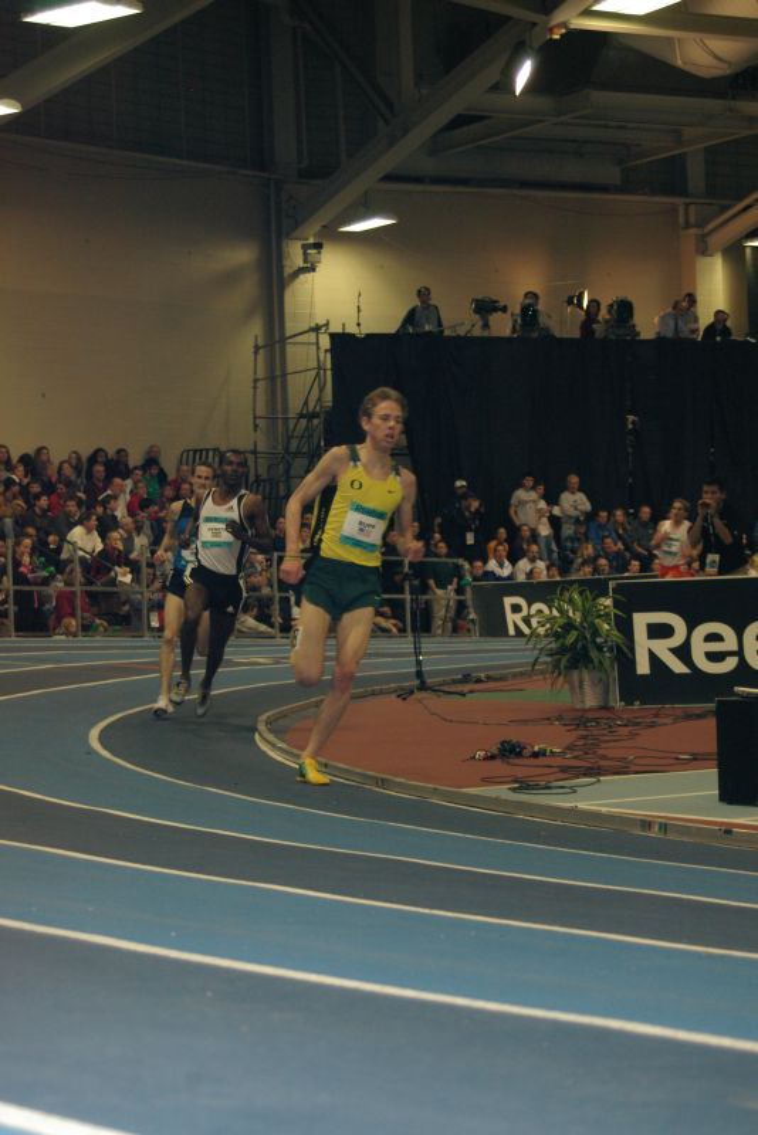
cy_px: 568
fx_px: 2603
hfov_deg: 16.6
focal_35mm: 82
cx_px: 379
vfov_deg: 24.6
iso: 800
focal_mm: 55
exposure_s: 1/125
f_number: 6.3
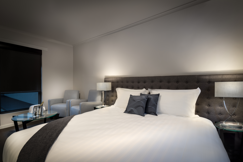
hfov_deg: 96.7
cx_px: 122
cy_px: 81
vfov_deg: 73.8
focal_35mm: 16
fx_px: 108
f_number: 8
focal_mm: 16
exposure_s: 1/3
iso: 80
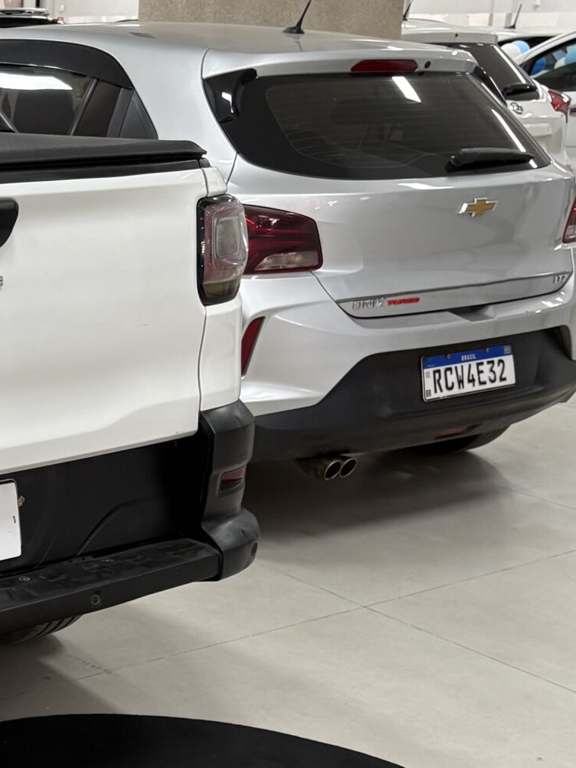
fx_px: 1486
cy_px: 479
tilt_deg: -16.7
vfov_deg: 28.9
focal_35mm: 67
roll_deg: -1.1
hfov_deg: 20.9
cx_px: -53
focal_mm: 5.96
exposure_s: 1/60
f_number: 1.6
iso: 100
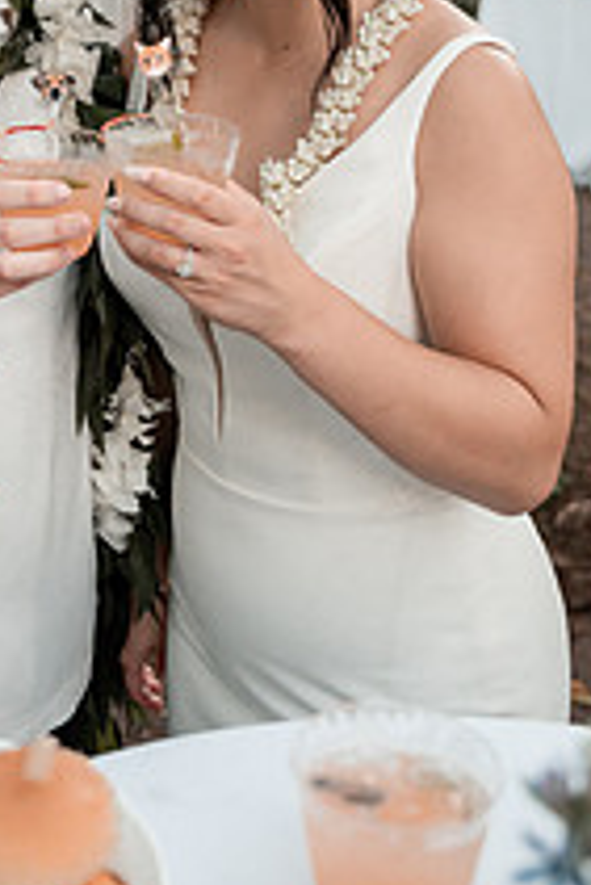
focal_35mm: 64
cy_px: -21
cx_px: 147
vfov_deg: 29.2
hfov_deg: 21.1
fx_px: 1573
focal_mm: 30
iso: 500
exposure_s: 1/640
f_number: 2.8
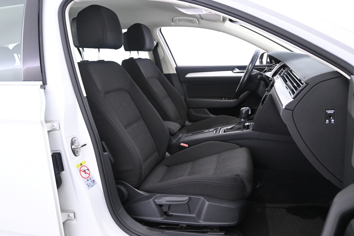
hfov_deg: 63.2
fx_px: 288
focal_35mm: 29
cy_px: 118
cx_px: 177
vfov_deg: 44.6
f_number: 3.8
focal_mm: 19.5
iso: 2500
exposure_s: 1/30
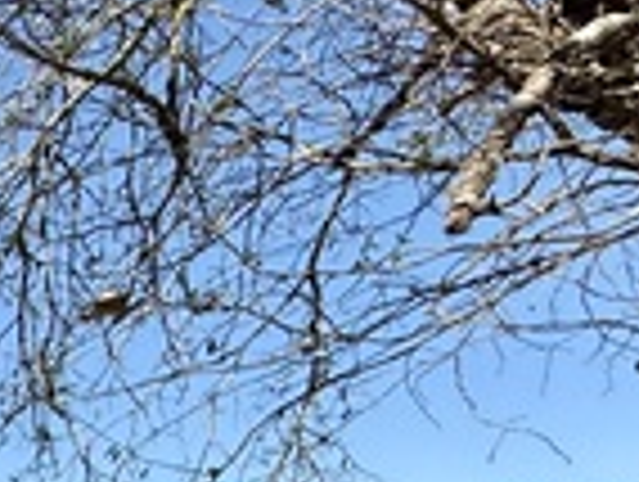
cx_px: -513
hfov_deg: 20.9
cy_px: 685
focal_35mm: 63
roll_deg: +0.2
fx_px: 1165
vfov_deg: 20.6
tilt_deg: -2.1
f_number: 2.2
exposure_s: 1/2092
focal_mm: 2.22
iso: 50
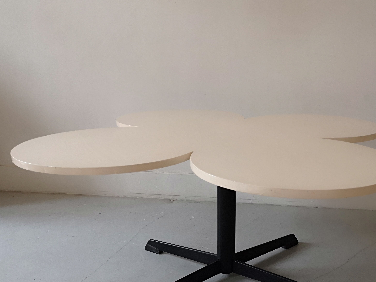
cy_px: 156
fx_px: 402
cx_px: 232
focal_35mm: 37
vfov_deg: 38.6
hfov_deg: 49.7
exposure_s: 1/33.3
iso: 320
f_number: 1.8
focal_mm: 3.95
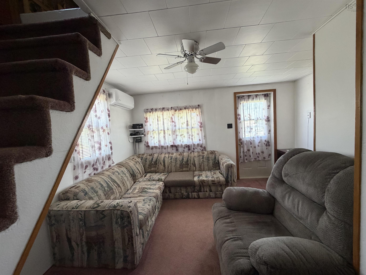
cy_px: 138
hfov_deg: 102.1
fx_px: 148
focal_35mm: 14
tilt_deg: -3.0
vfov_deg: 85.7
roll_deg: +3.4
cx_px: 183
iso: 320
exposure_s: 1/85
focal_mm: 2.22
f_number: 2.2
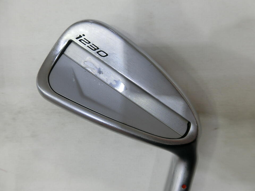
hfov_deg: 69.4
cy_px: 96
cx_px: 128
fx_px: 184
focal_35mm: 25
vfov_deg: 54.9
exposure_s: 1/125
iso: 125
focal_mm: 5.4
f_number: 2.8
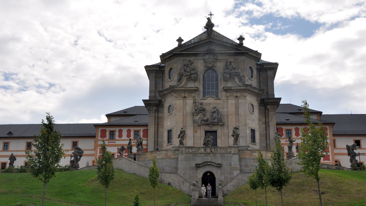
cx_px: 183
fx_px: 524
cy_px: 102
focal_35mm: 54
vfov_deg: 22.2
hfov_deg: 38.5
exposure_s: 1/160
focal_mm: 34
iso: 320
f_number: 13
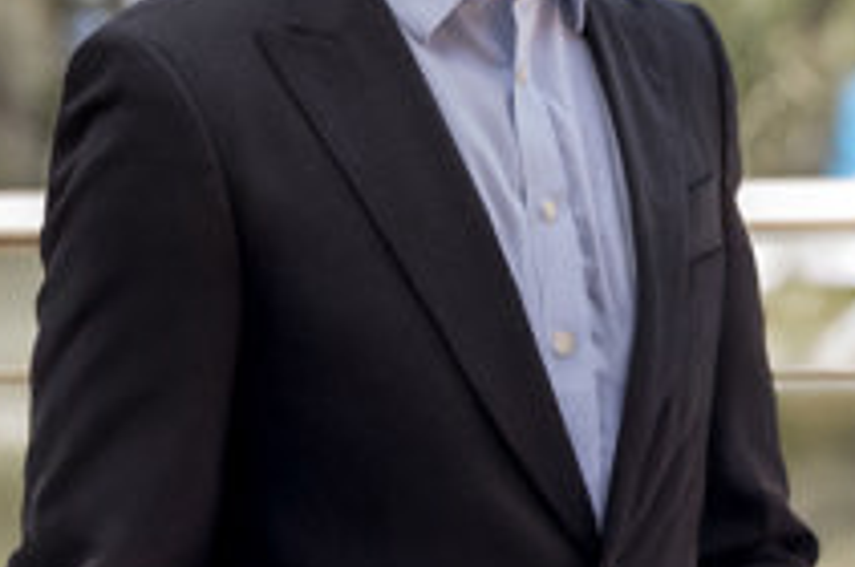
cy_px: 40
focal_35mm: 114
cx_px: 397
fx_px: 2703
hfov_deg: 18.0
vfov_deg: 11.9
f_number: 1.4
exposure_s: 1/180
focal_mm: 50
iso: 100
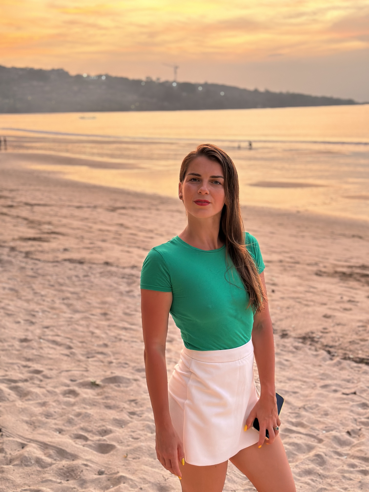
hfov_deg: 30.3
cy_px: 246
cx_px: 184
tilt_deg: -10.7
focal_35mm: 48
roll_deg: +1.1
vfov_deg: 39.7
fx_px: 682
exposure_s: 1/60
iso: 160
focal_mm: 6.86
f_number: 1.78
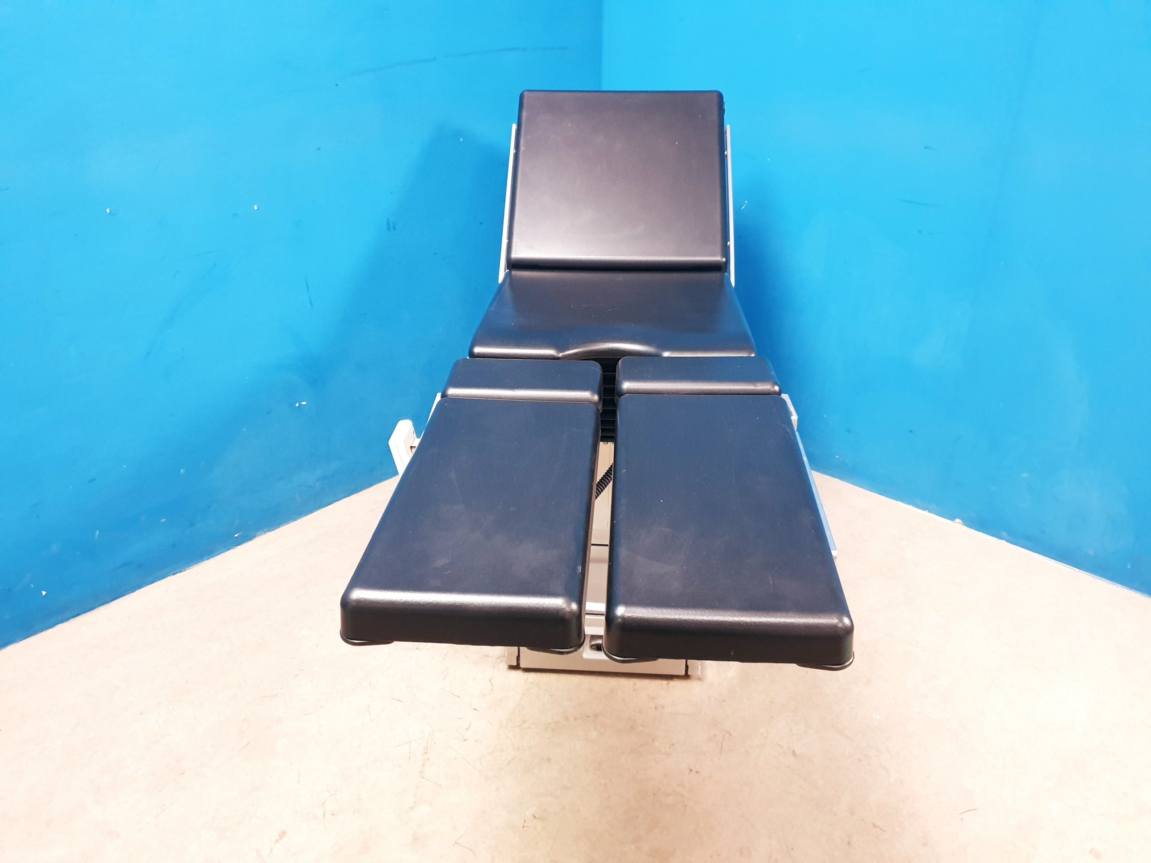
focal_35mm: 26
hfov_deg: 67.3
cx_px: 576
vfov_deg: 53.1
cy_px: 432
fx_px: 865
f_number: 1.5
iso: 400
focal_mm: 4.3
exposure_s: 1/50
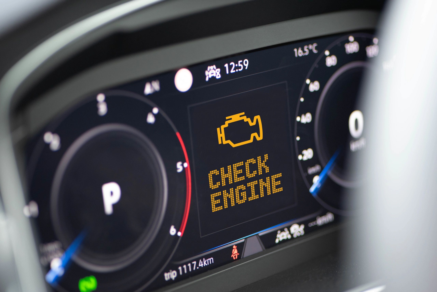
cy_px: 146
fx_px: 1214
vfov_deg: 13.7
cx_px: 218
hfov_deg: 20.4
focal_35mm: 100
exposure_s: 1/125
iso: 1600
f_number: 3.3
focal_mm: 100
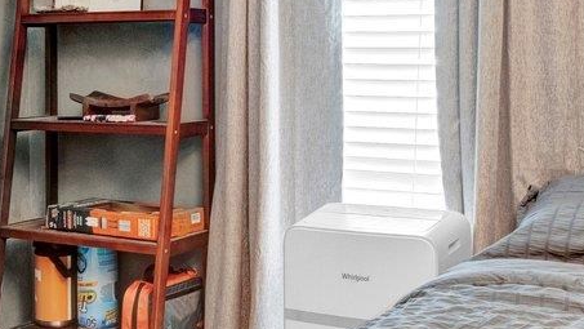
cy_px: 80
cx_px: 139
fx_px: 1129
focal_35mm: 73
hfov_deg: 28.5
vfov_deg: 16.5
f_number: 8
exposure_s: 1/5
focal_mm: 15.4
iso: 1000
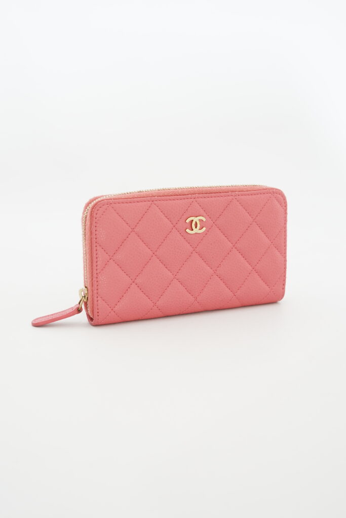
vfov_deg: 39.6
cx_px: 173
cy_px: 259
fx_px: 721
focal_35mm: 50
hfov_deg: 27.0
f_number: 6.3
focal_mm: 50
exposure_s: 1/13
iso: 640
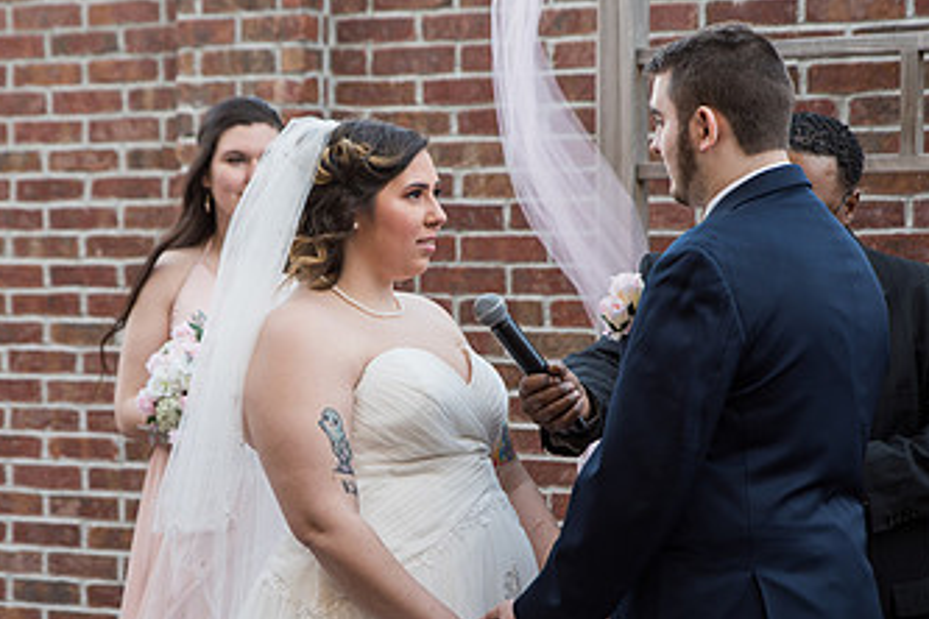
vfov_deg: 11.2
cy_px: 336
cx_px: 388
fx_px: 3148
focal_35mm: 122
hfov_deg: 16.8
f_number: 3.5
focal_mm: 70
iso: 250
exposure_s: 1/200
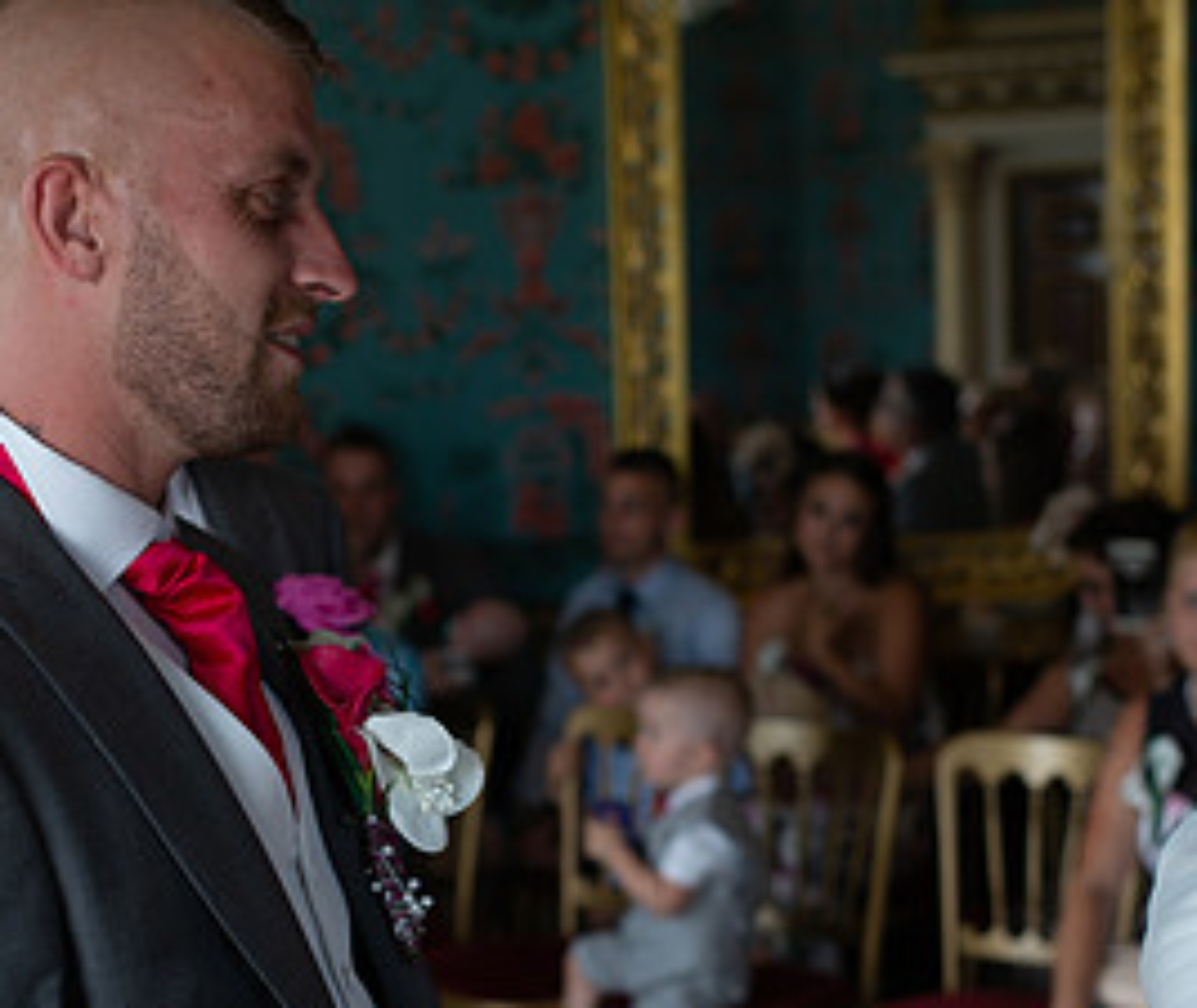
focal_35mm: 83
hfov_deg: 22.5
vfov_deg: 19.0
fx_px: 3003
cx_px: 419
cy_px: 727
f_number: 3.2
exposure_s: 1/125
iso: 100
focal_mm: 35
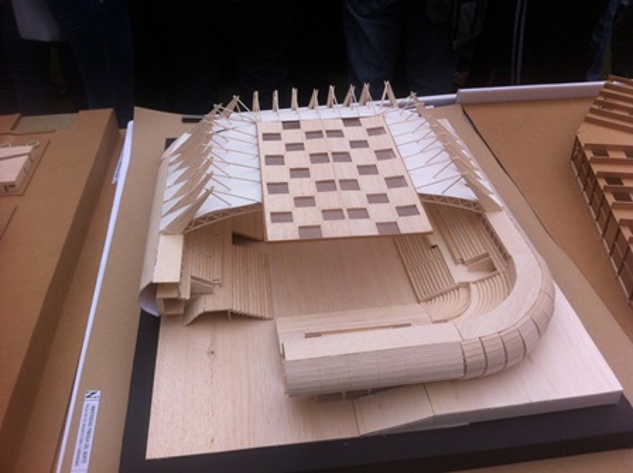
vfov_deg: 40.6
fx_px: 639
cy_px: 236
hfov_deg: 52.7
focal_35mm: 35
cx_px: 316
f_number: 2.8
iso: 80
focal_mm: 3.85
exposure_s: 1/1207
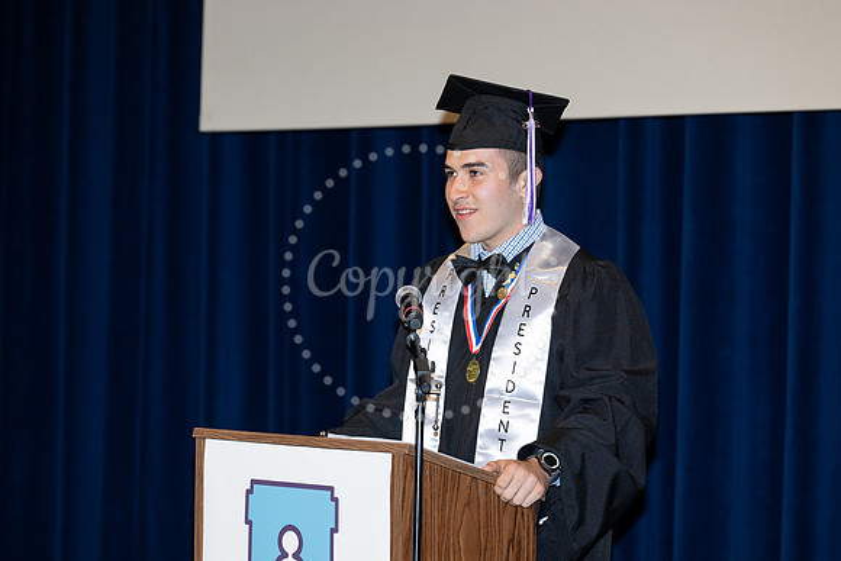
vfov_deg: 6.9
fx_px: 4673
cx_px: 420
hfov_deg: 10.3
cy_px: 280
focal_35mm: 200
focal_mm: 200
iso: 1000
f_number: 5.6
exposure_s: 1/200
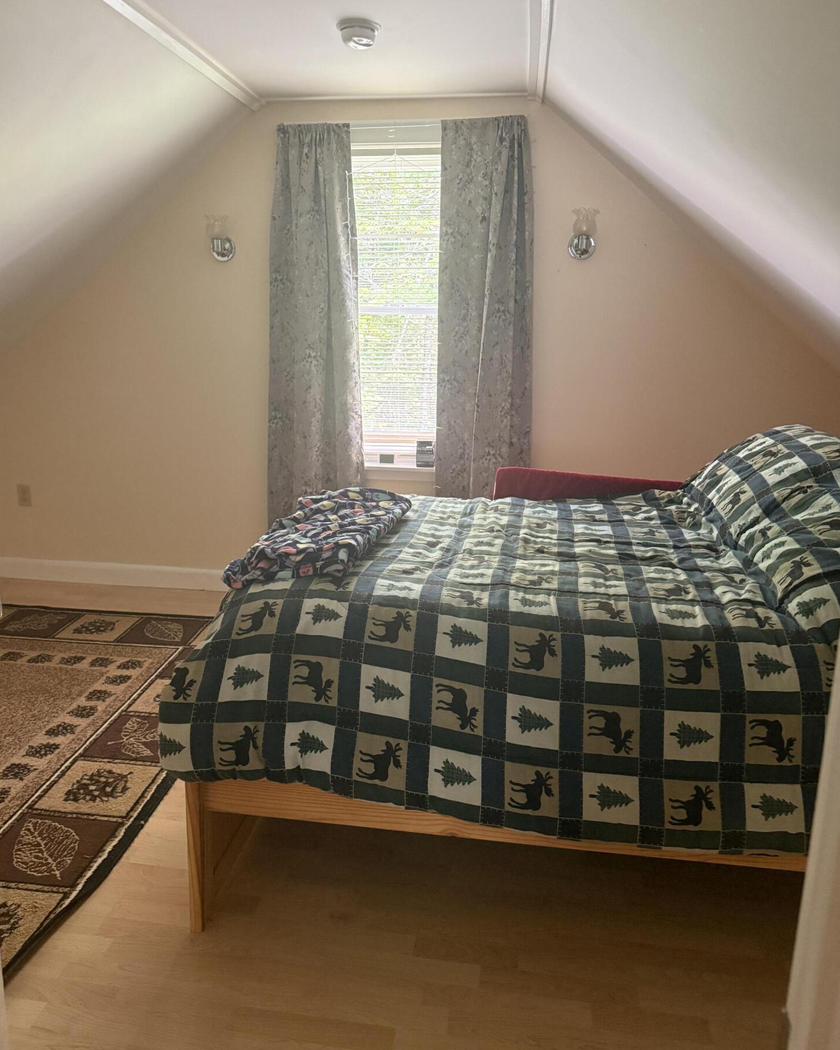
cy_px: 506
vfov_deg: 66.0
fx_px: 808
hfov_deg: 54.9
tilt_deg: -9.4
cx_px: 407
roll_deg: -1.1
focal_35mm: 26
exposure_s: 1/60
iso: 640
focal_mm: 6.76
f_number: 1.78
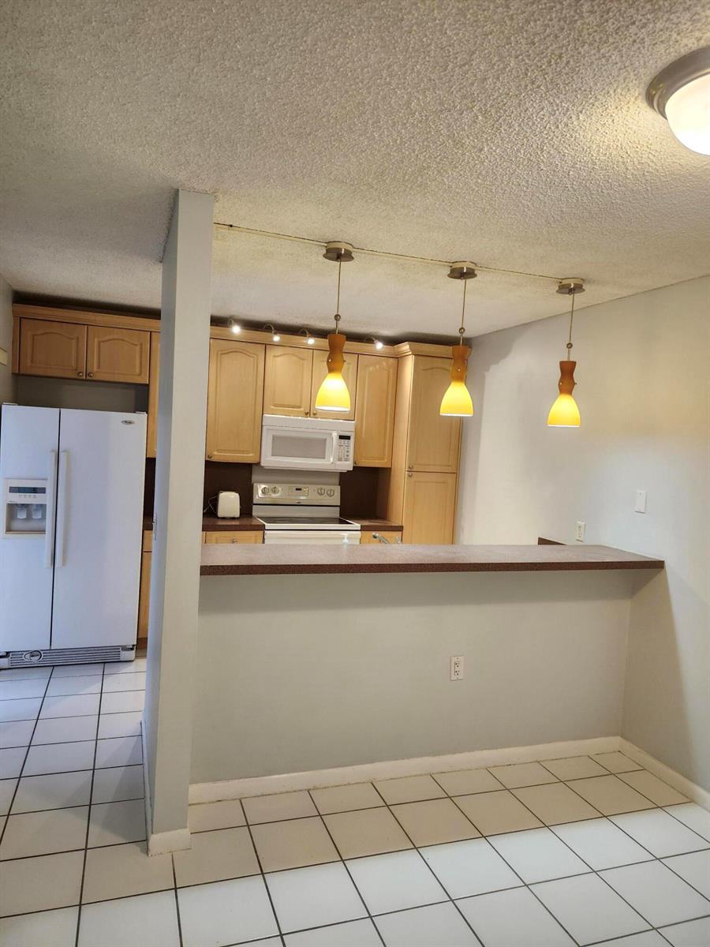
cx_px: 355
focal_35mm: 23
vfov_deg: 73.9
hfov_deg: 58.9
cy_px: 474
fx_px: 629
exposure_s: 1/120
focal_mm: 5.54
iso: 200
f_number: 1.8
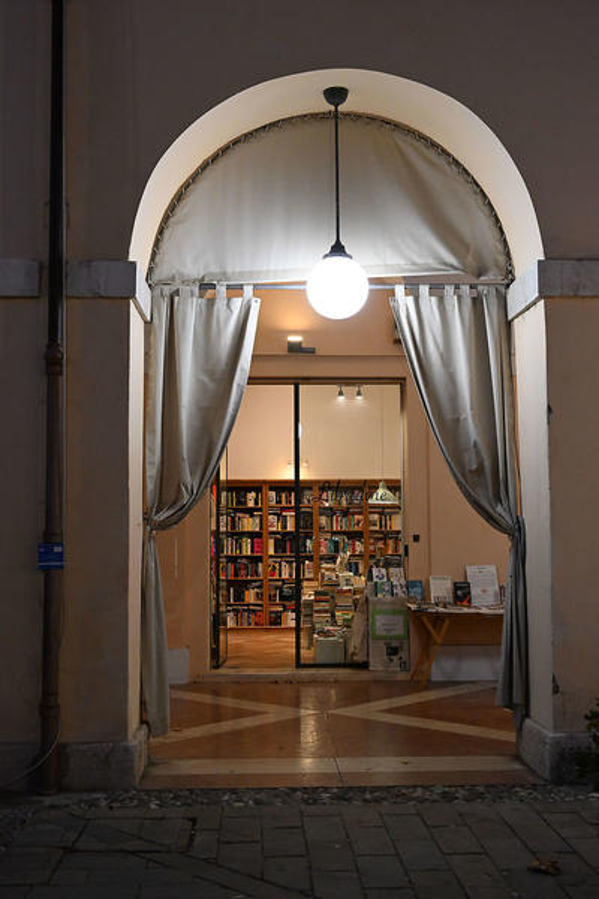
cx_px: 300
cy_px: 450
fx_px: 1029
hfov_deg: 32.4
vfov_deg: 47.2
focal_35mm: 41
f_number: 4
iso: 2200
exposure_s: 1/125
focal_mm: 27.5
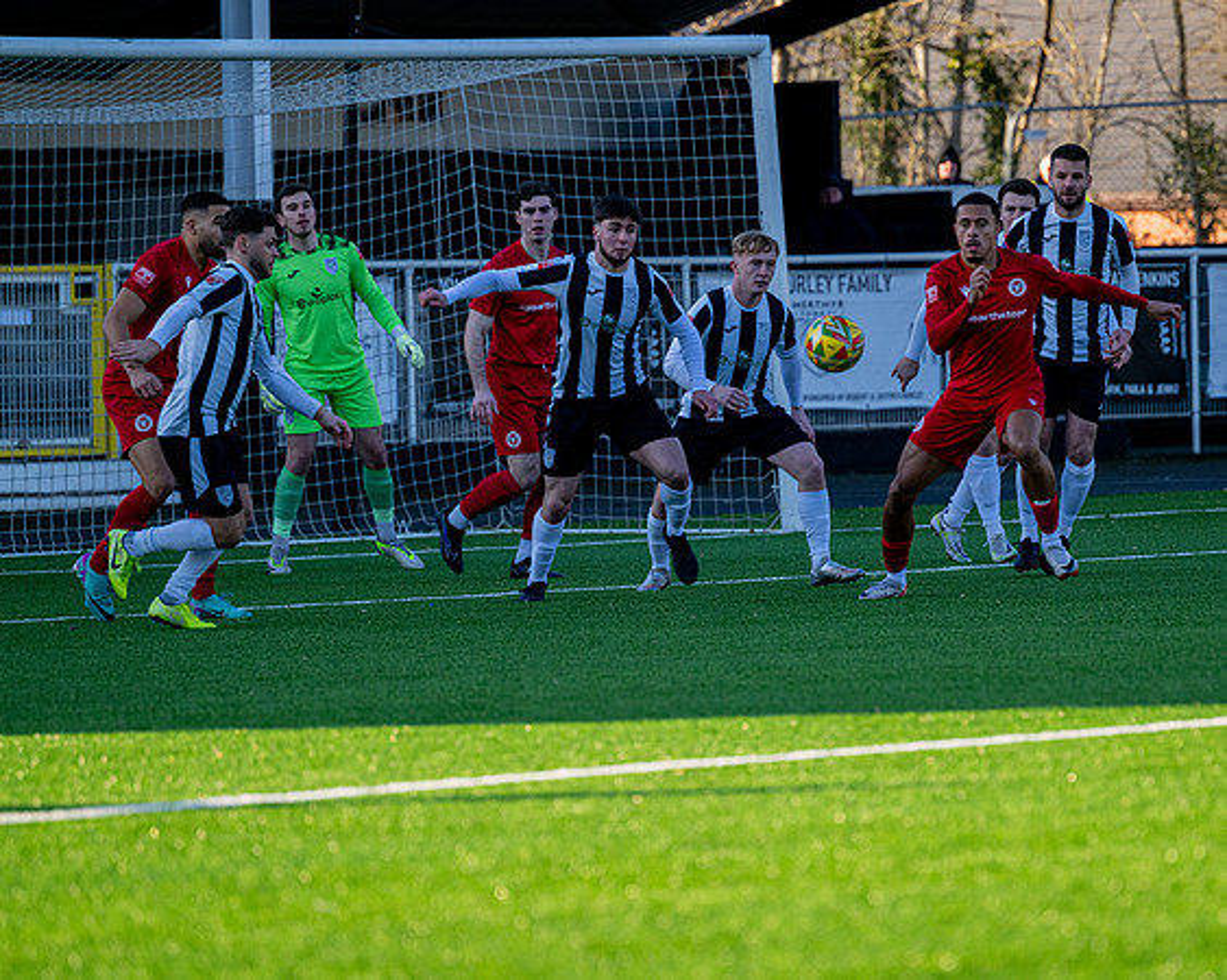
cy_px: 526
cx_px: 688
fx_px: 10665
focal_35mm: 294
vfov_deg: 5.3
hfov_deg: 6.6
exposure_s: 1/1600
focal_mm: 240
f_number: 4
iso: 400
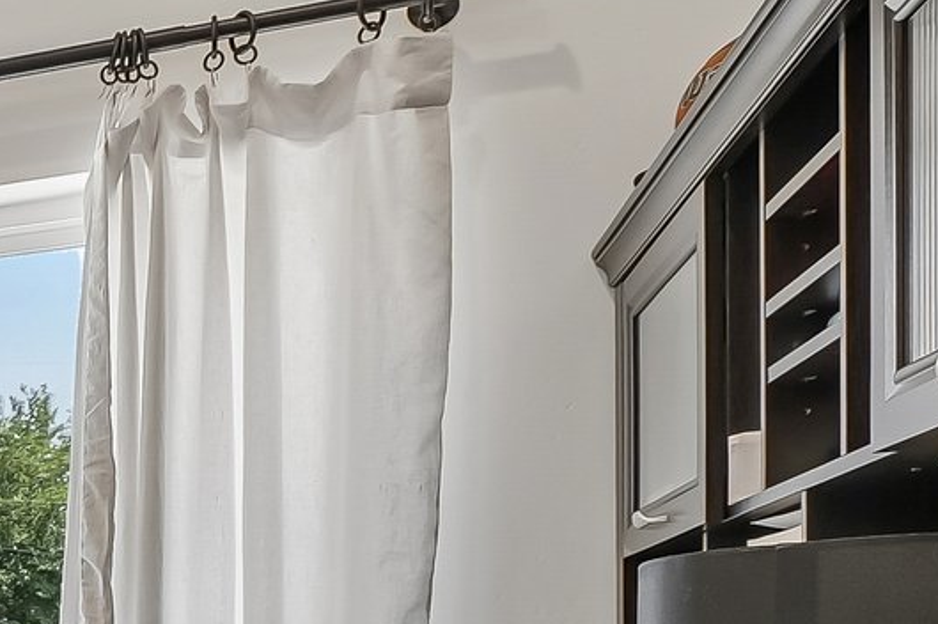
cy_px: 714
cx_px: -798
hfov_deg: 20.8
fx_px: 1614
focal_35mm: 62
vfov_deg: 20.7
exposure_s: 1/80
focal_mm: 16
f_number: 8
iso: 400
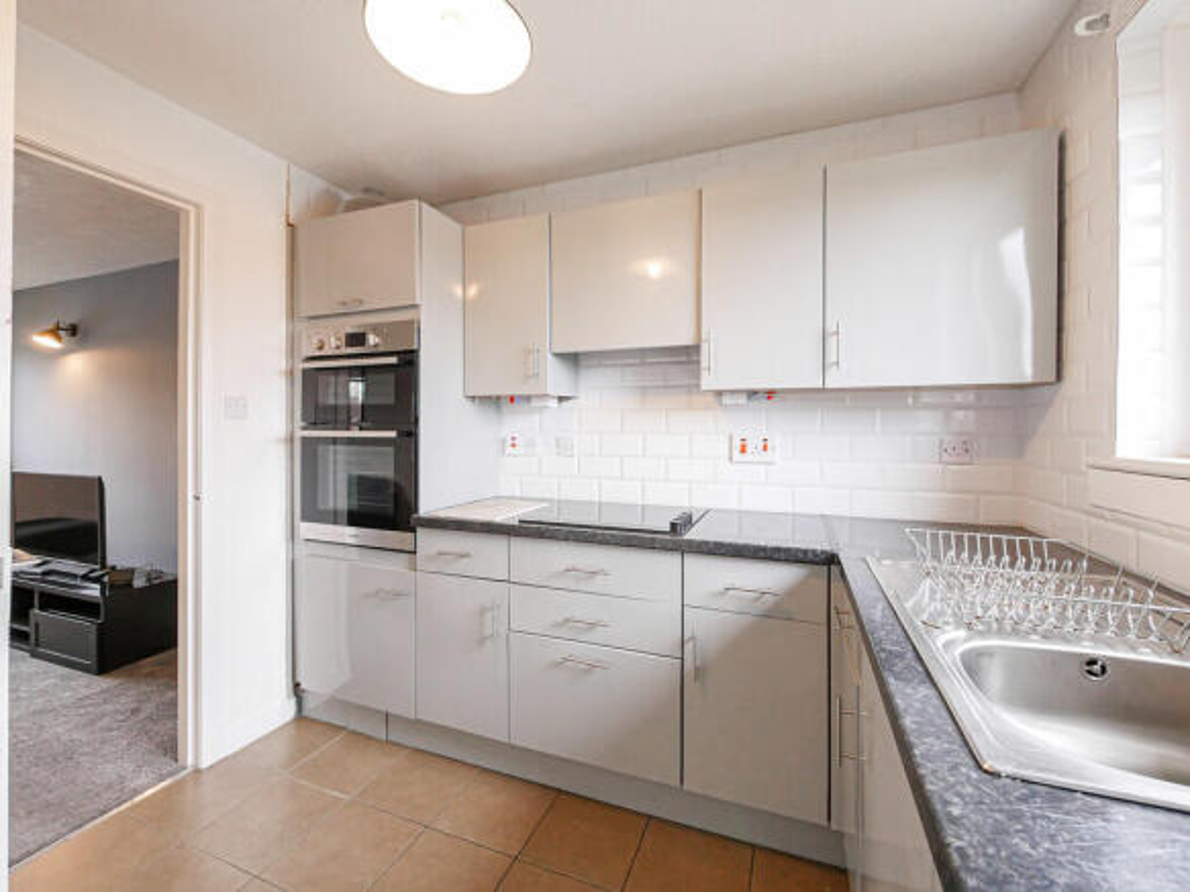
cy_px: 446
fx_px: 481
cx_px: 595
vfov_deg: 85.7
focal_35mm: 14
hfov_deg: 102.1
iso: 1000
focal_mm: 7
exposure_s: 1/60
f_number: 4
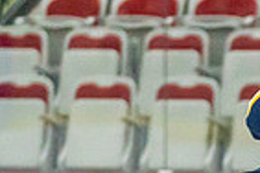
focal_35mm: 793
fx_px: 5727
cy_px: 438
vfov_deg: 1.7
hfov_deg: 2.6
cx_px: 375
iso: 3200
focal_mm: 112
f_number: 2.8
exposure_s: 1/1250
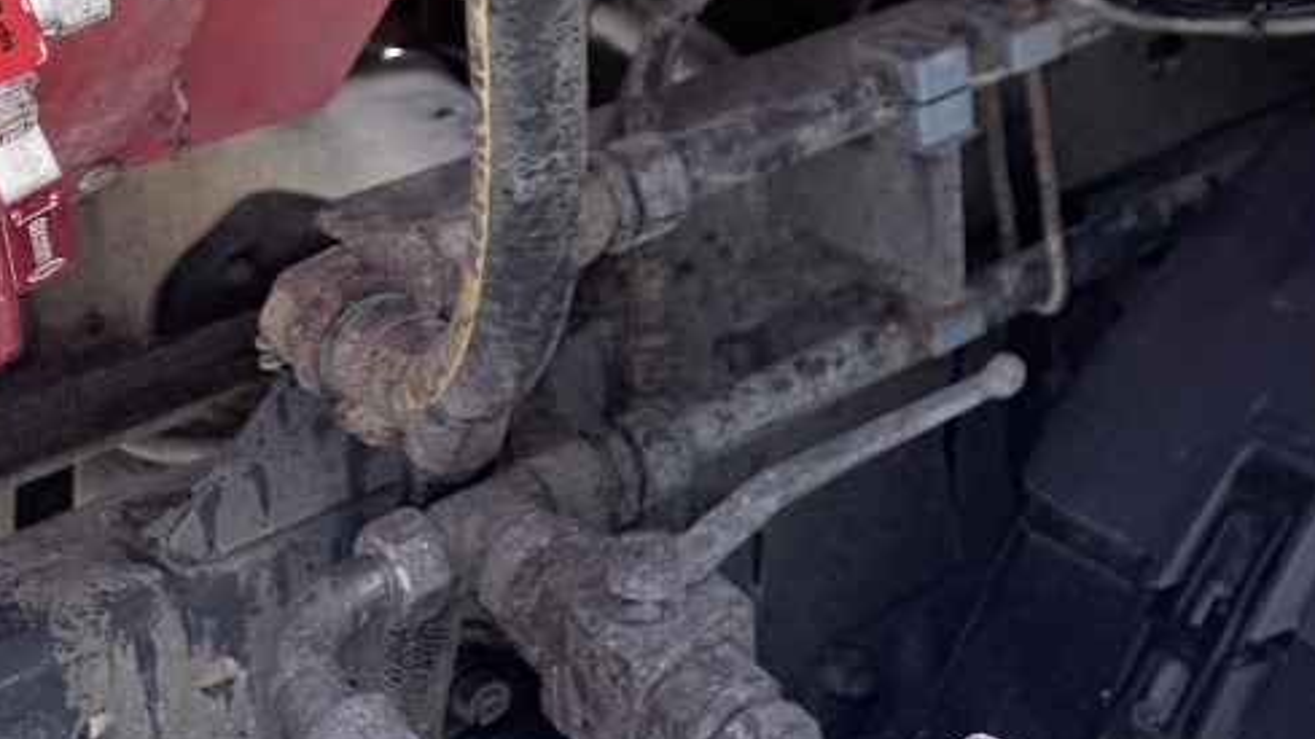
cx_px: 1869
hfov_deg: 23.2
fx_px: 2685
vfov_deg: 13.6
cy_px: -699
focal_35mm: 77
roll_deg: +0.6
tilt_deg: -8.1
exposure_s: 1/931
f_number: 1.78
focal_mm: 6.76
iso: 80
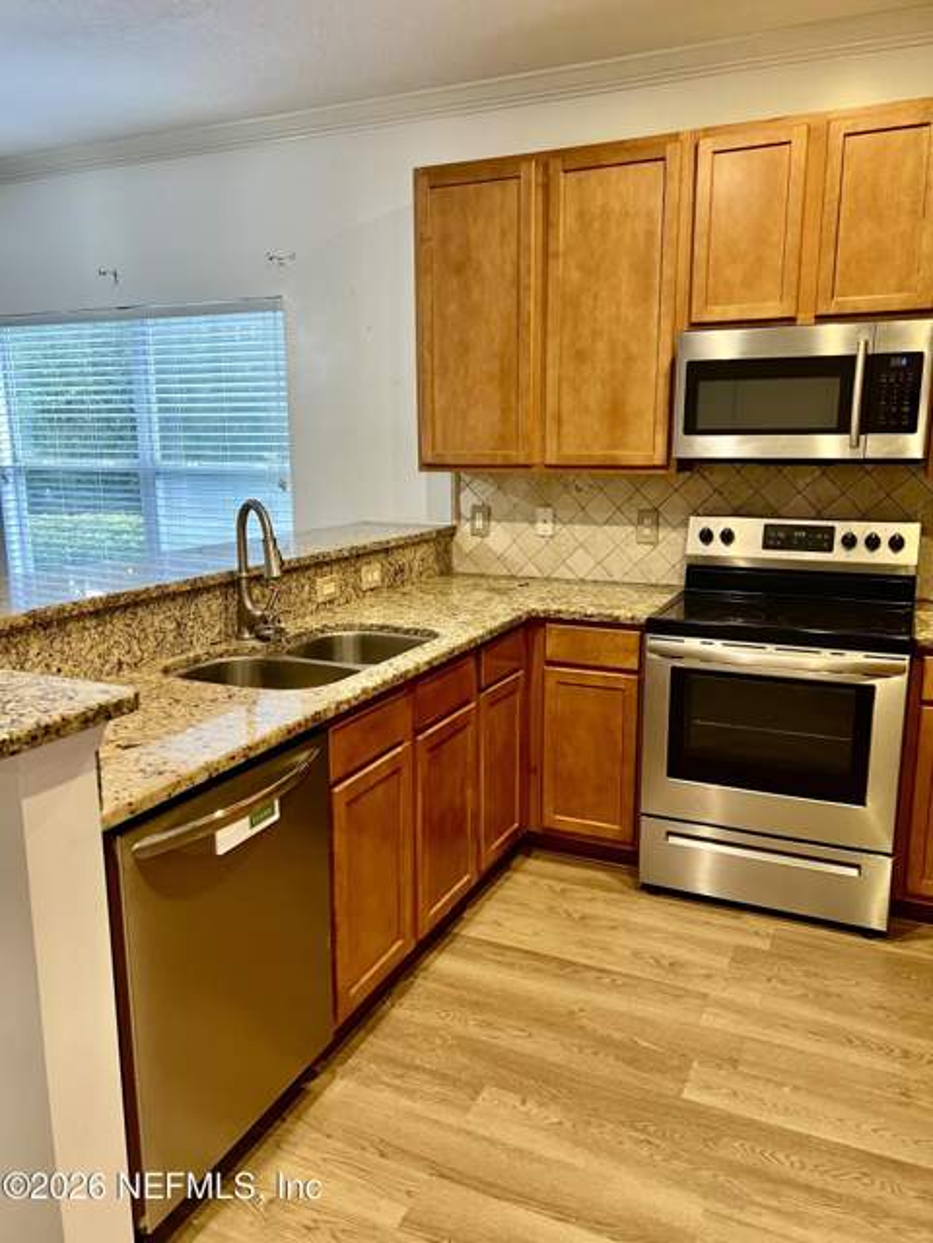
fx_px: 934
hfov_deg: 53.1
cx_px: 466
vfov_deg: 67.3
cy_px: 622
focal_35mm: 26
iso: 250
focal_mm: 5.7
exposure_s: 1/60
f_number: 1.5
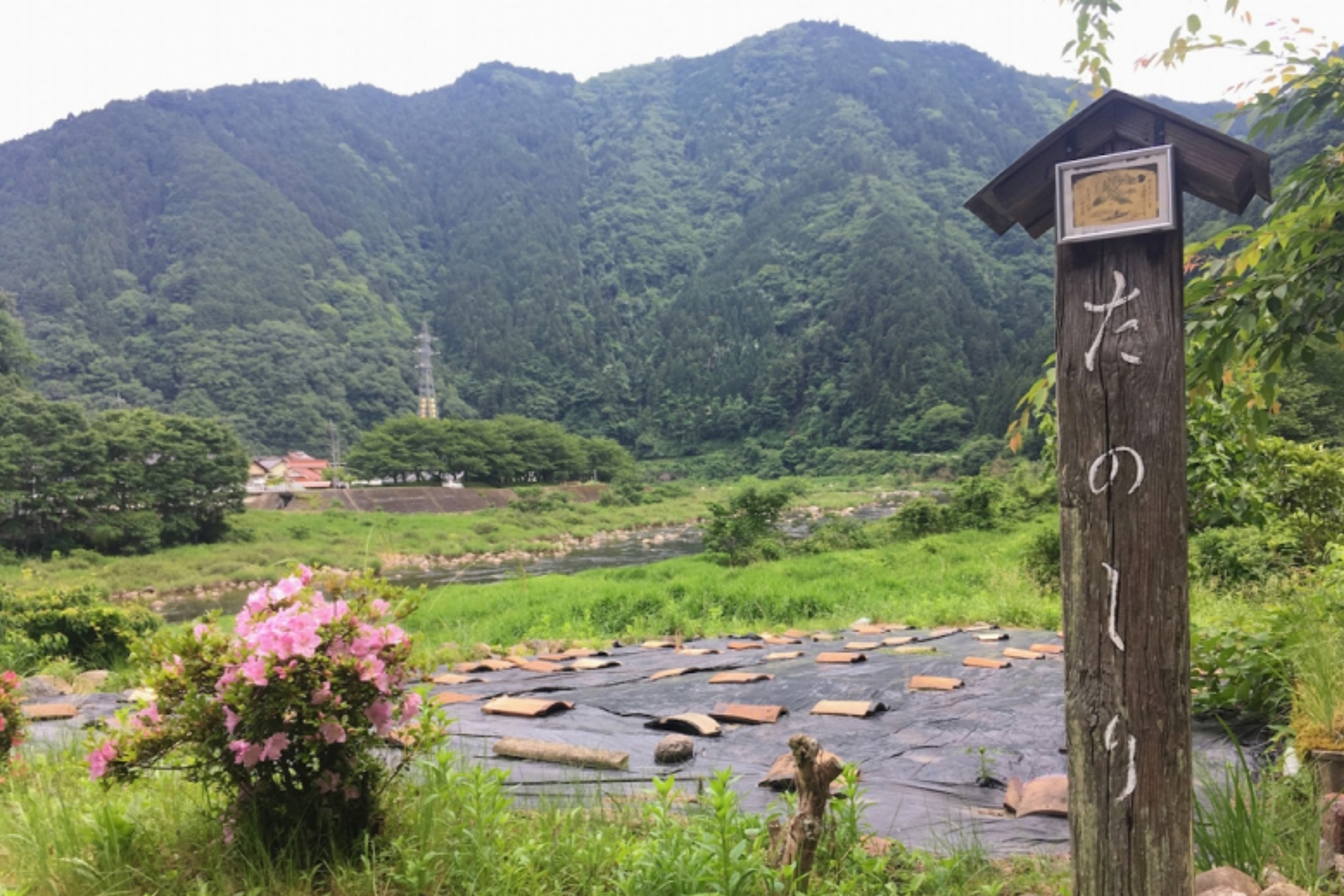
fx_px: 1157
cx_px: 686
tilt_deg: -5.1
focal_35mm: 31
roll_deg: +1.2
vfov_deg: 42.3
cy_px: 508
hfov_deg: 60.3
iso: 25
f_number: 2.2
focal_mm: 4.15
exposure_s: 1/320
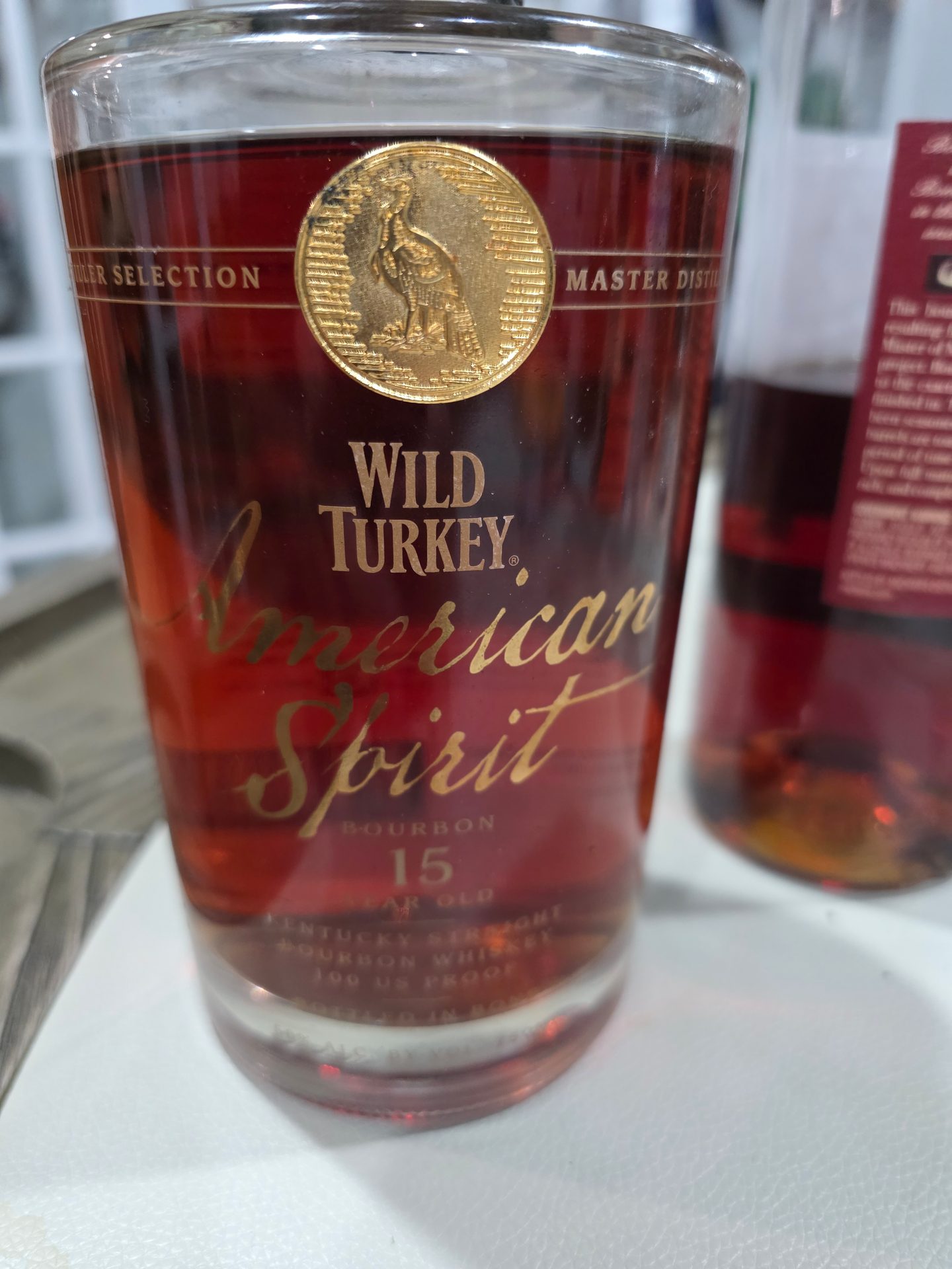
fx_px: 843
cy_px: 634
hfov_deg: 58.9
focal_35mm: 23
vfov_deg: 73.9
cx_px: 476
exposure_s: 1/120
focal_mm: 6.3
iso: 1000
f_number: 1.7
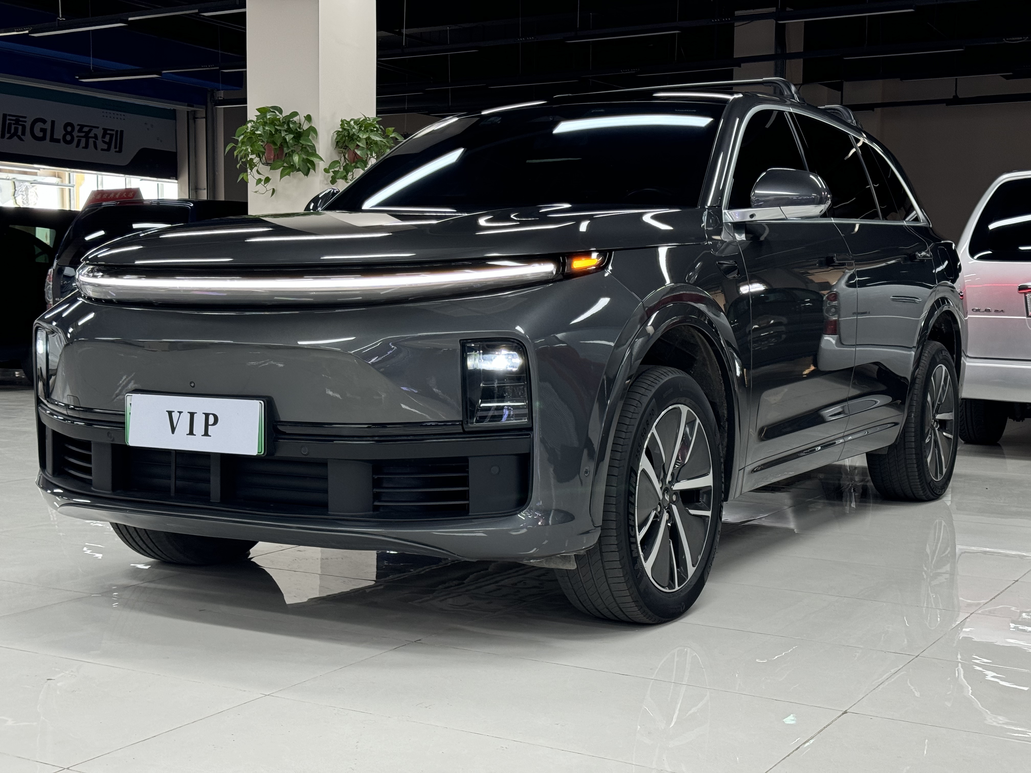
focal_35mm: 48
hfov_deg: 39.7
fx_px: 1430
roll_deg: +0.0
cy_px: 386
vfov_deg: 30.3
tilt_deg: -3.6
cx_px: 516
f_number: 1.78
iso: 160
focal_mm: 6.76
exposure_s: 1/100
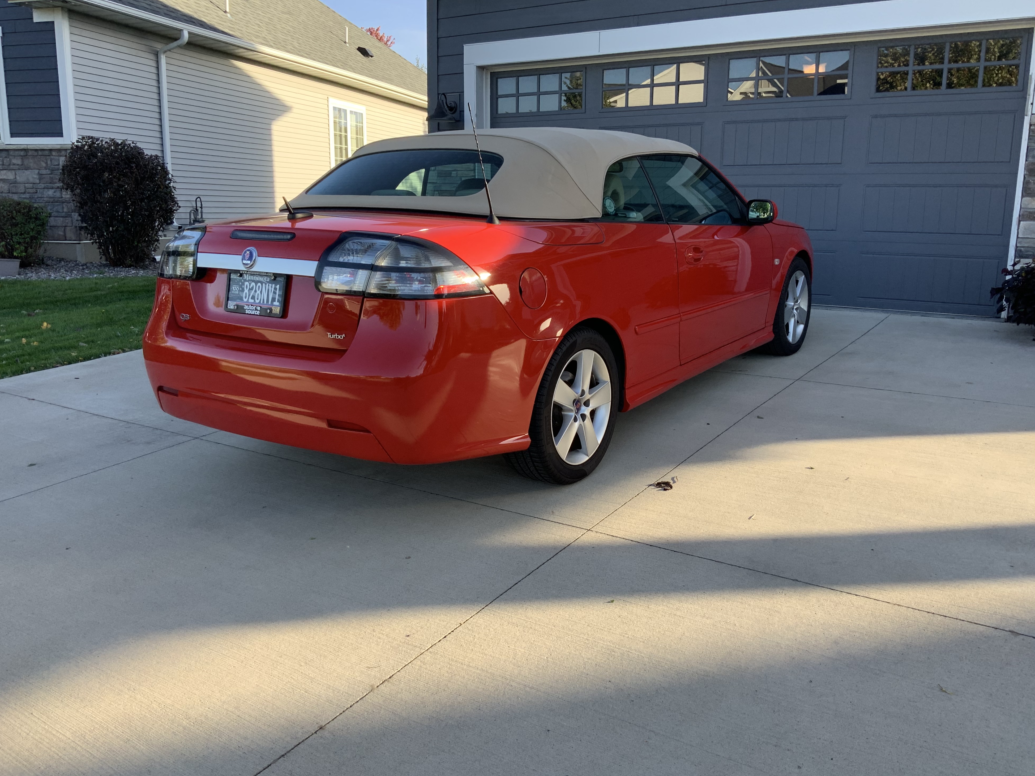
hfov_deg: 60.0
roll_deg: +0.2
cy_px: 384
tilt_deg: -10.9
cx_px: 534
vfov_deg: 46.8
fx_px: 897
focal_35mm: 30
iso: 16
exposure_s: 1/312
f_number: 1.8
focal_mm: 3
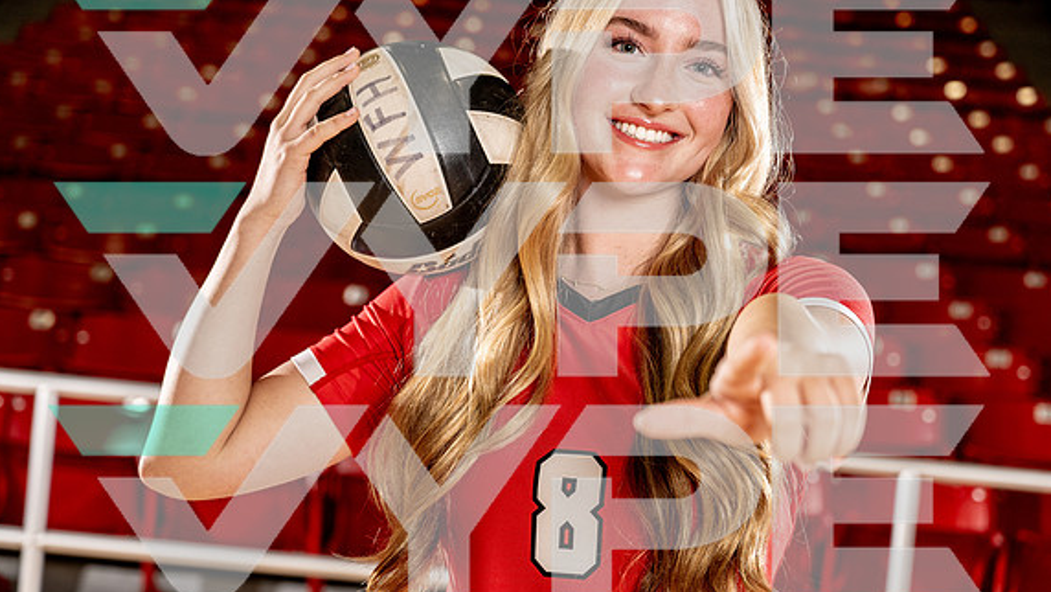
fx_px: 1923
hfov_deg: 30.6
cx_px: 522
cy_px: 280
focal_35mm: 69
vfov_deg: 17.5
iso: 400
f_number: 4
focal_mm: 65
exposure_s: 1/250
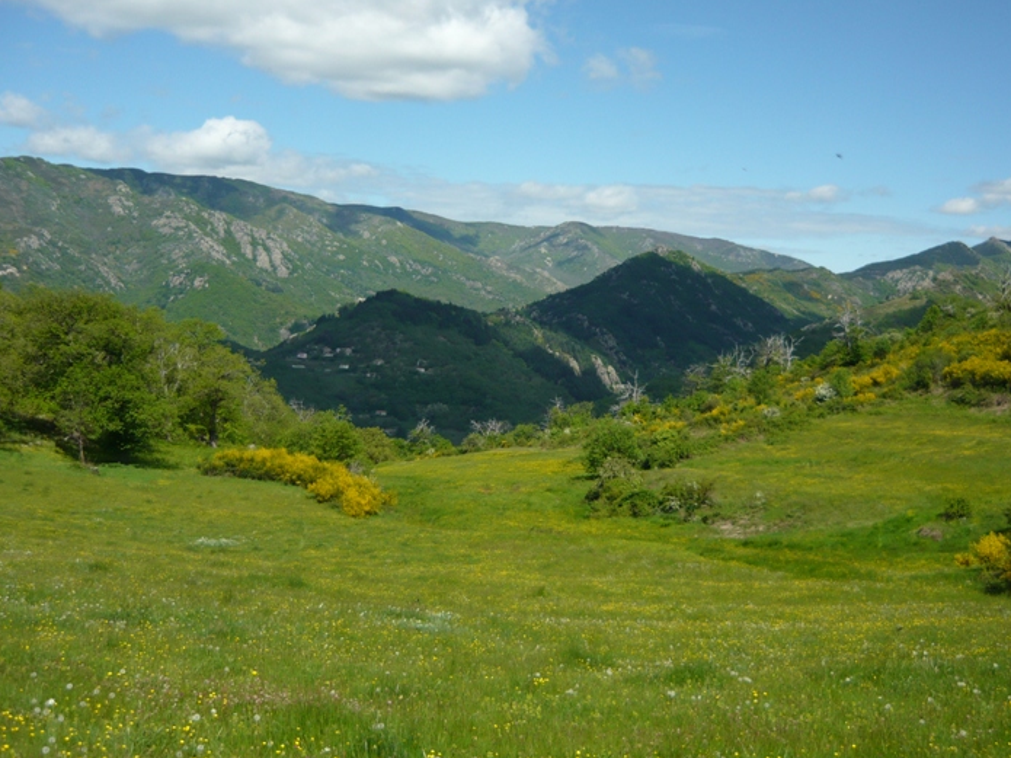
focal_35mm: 38
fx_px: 1110
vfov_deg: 37.7
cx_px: 553
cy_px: 352
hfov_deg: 48.9
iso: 100
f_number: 8
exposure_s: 1/250
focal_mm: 5.5
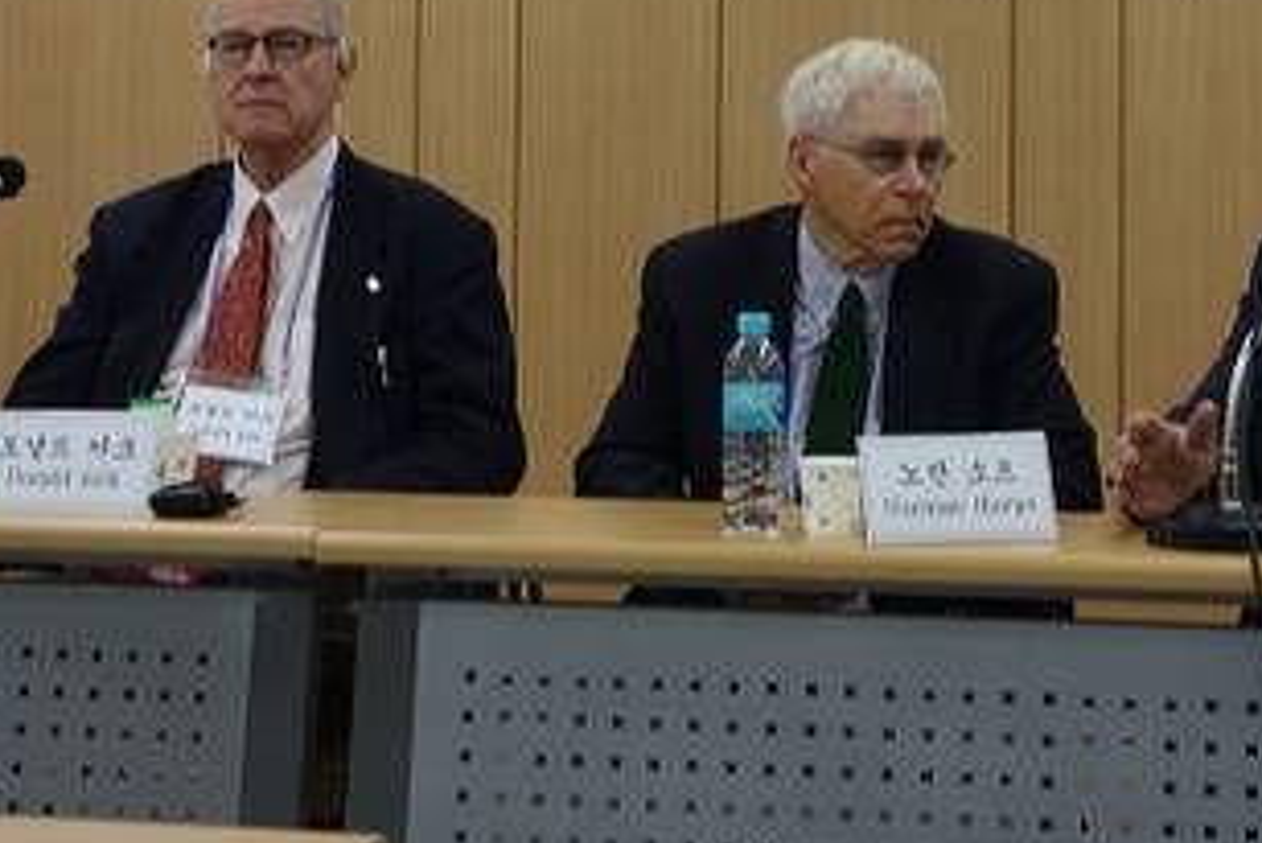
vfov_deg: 14.8
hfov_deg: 22.3
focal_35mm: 91
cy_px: -27
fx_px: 3191
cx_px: 769
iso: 80
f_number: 3.2
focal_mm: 15.82
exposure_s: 1/30
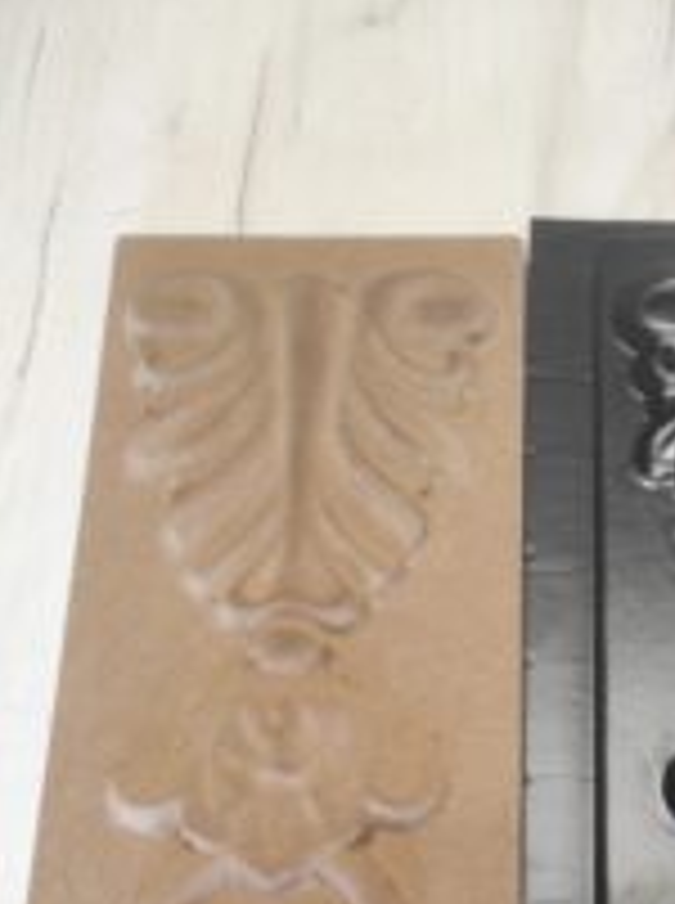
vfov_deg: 34.9
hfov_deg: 28.0
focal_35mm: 50
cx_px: 598
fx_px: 1304
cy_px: 893
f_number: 1.89
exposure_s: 1/33
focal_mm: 5.43
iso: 340
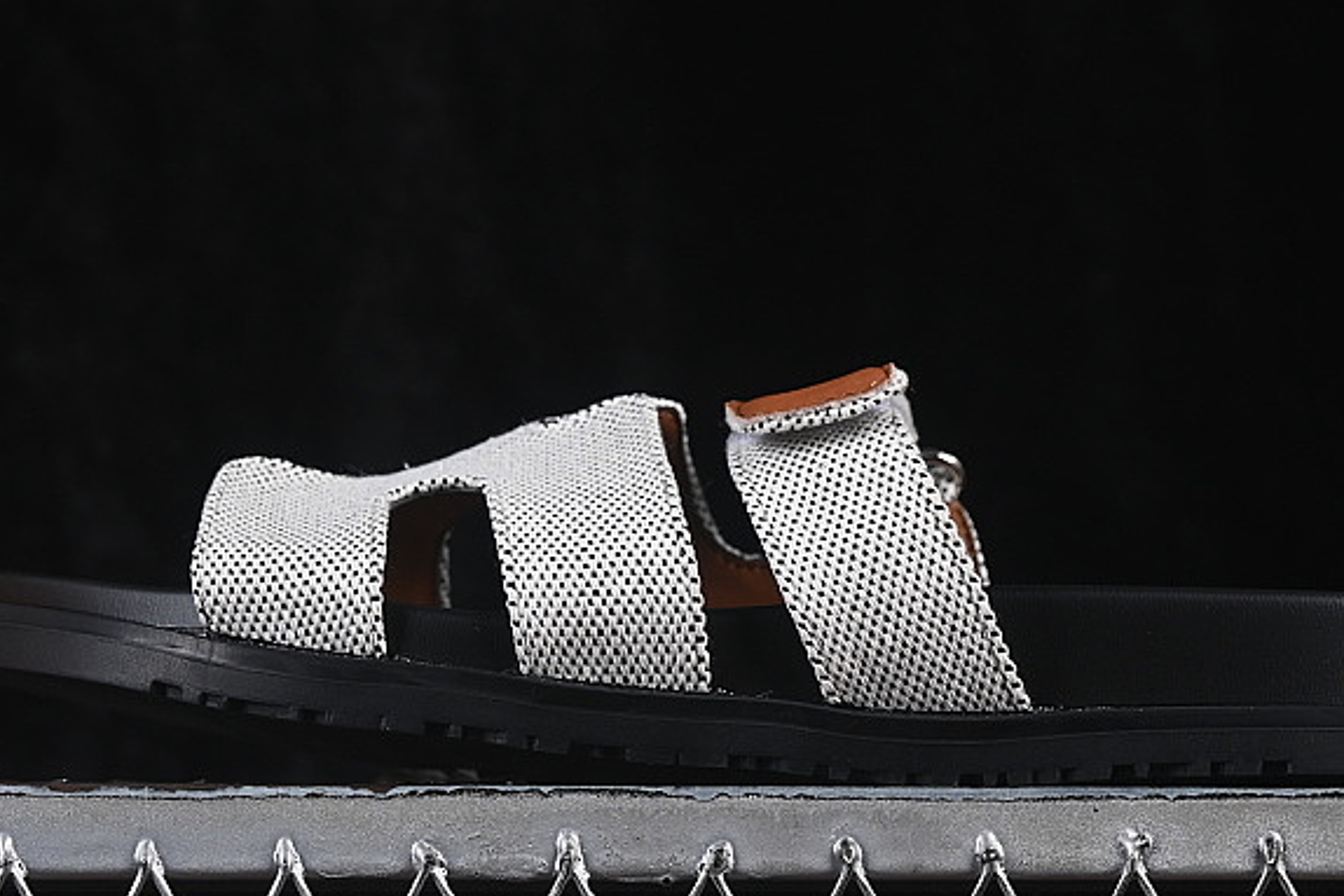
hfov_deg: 14.5
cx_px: 763
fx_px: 5265
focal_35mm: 141
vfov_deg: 9.7
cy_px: 257
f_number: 8
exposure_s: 1/80
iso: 160
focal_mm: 50
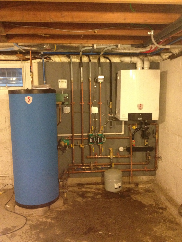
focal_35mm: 35
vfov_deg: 52.6
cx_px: 91
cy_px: 121
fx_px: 245
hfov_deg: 40.7
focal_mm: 4.28
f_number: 2.4
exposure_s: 1/15
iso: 500
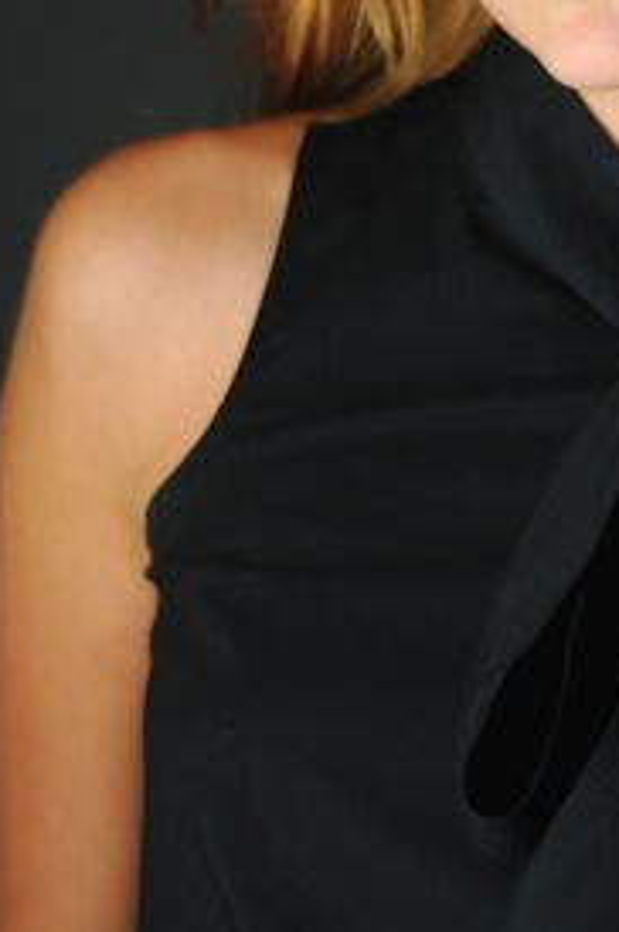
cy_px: 340
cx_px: 595
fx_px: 4473
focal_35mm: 173
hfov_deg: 7.9
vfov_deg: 11.9
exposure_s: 1/500
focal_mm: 50
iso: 200
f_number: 1.8
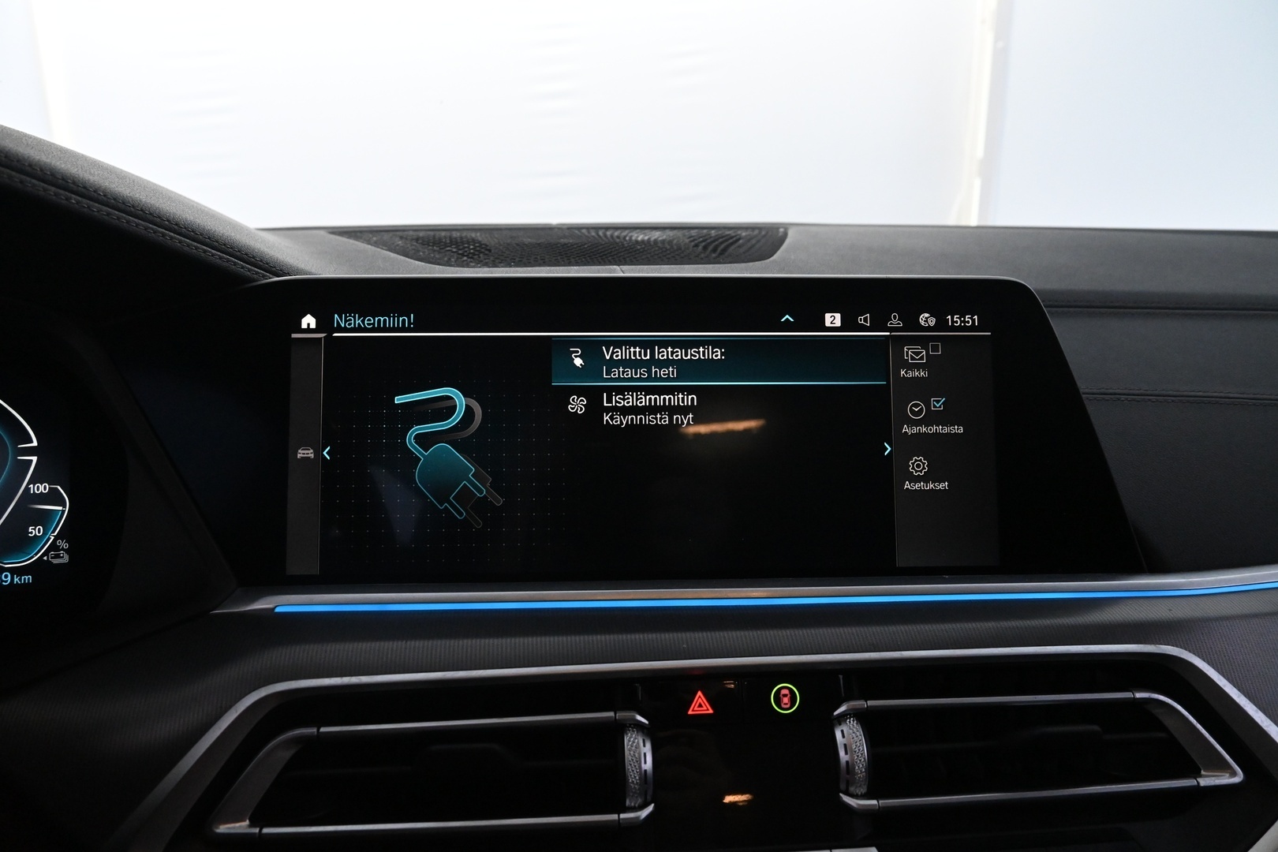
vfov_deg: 53.1
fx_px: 852
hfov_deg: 73.7
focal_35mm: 24
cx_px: 639
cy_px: 426
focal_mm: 16
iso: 4000
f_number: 5.6
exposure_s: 1/125
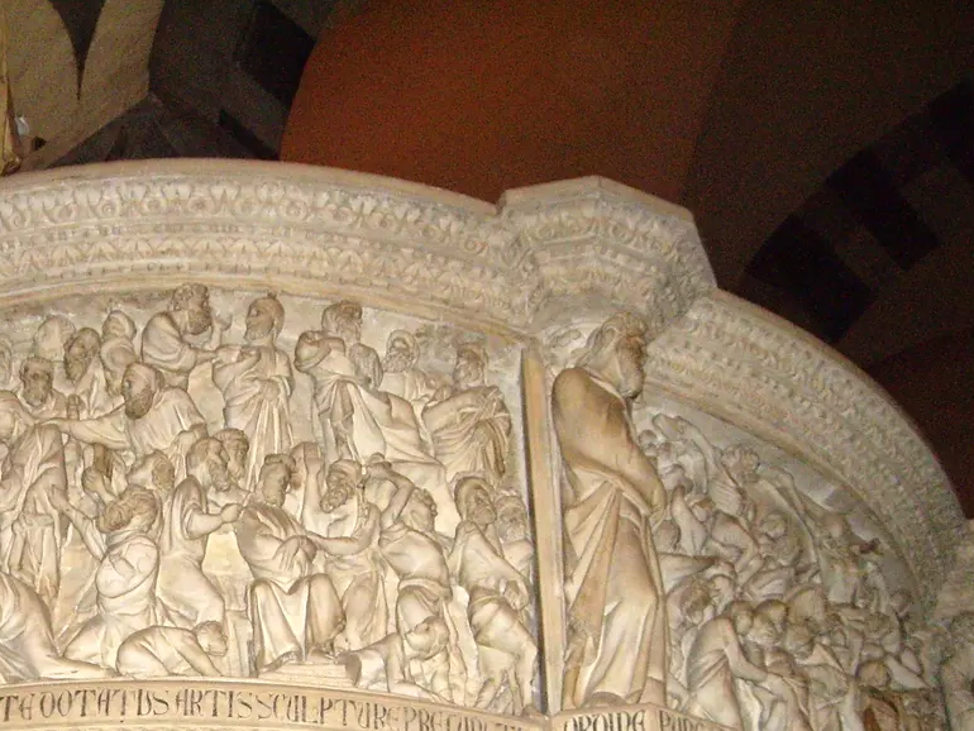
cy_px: 710
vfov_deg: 19.4
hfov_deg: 25.8
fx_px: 2083
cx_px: 168
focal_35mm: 74
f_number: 2.7
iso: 200
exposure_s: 1/40
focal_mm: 6.2
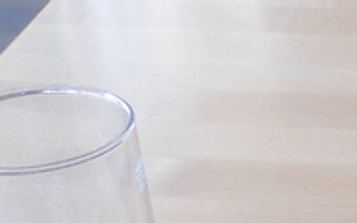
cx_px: 523
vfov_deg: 9.0
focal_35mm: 128
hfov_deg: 15.2
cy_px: 582
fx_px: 1245
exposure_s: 1/30
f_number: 3.4
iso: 360
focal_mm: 4.3
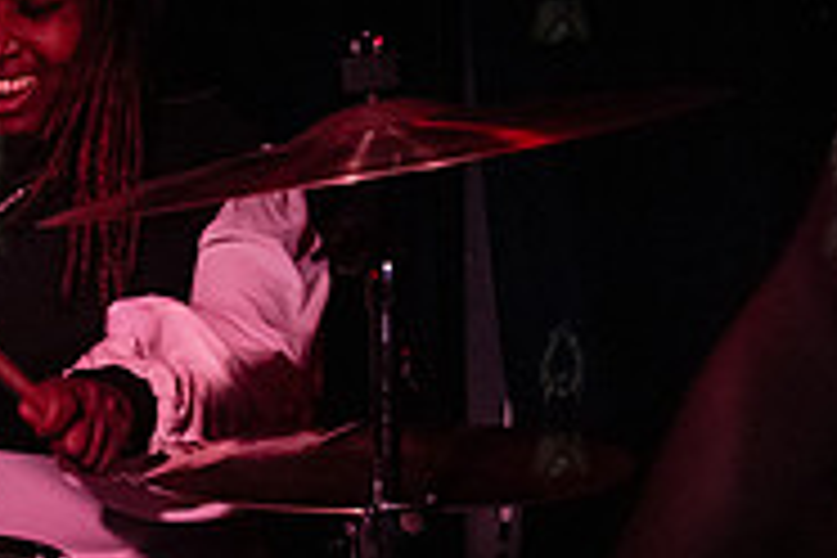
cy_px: 180
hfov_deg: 11.6
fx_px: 4068
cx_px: -22
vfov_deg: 7.8
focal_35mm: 175
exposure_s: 1/400
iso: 12800
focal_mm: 56
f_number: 4
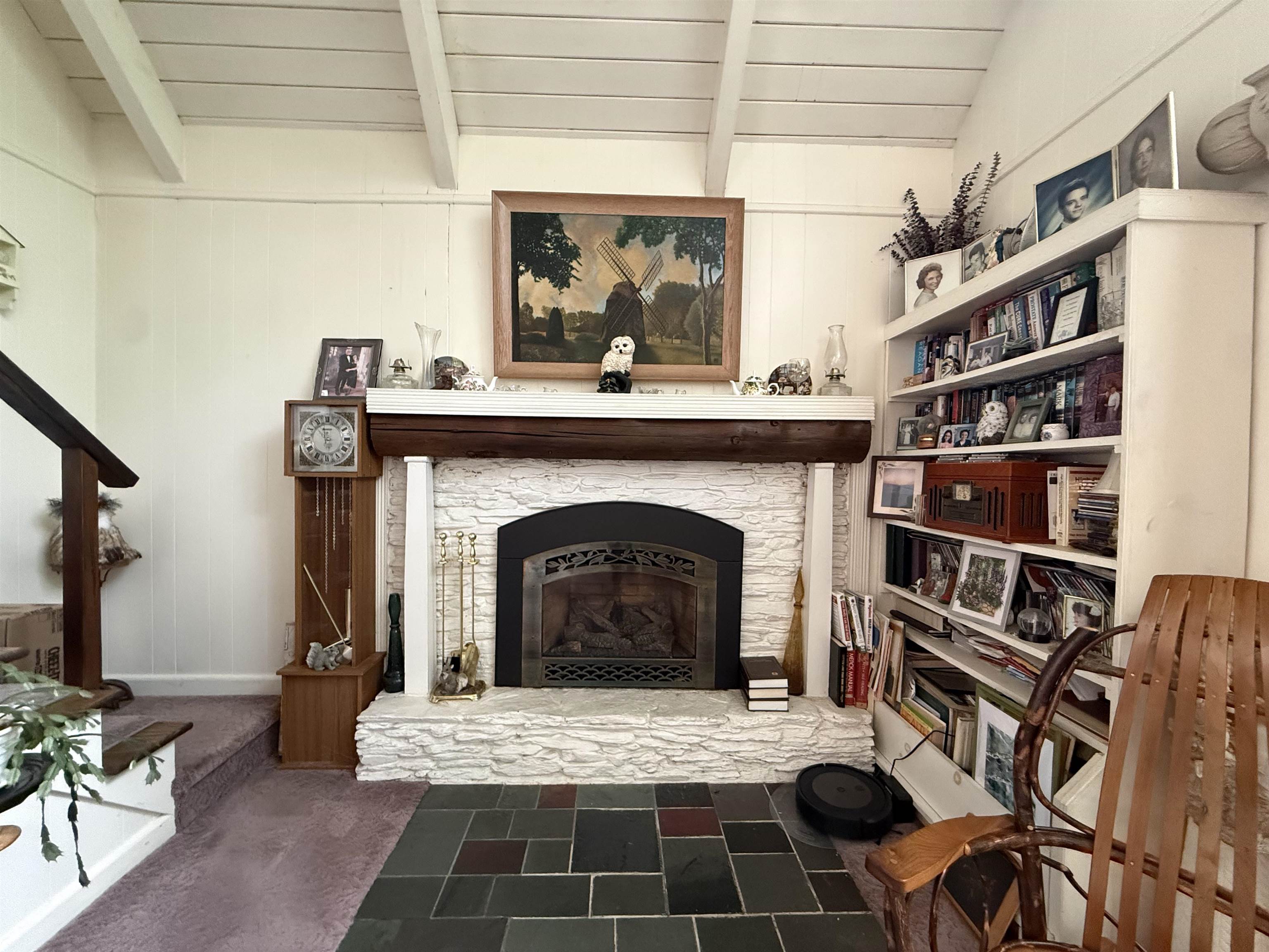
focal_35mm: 14
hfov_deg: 102.1
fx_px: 513
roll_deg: -0.4
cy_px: 476
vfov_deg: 85.7
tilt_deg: -0.6
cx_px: 634
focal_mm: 2.22
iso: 640
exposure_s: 1/60
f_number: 2.2
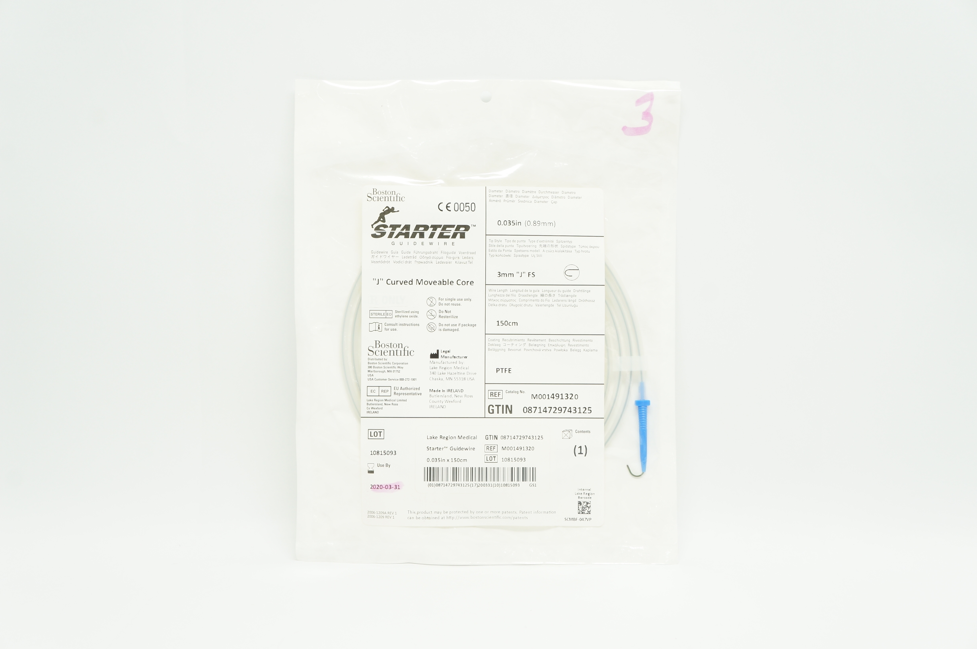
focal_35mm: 50
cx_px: 488
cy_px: 324
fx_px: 1342
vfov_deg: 27.2
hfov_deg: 40.0
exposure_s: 1/25
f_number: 8
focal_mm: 33
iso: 400
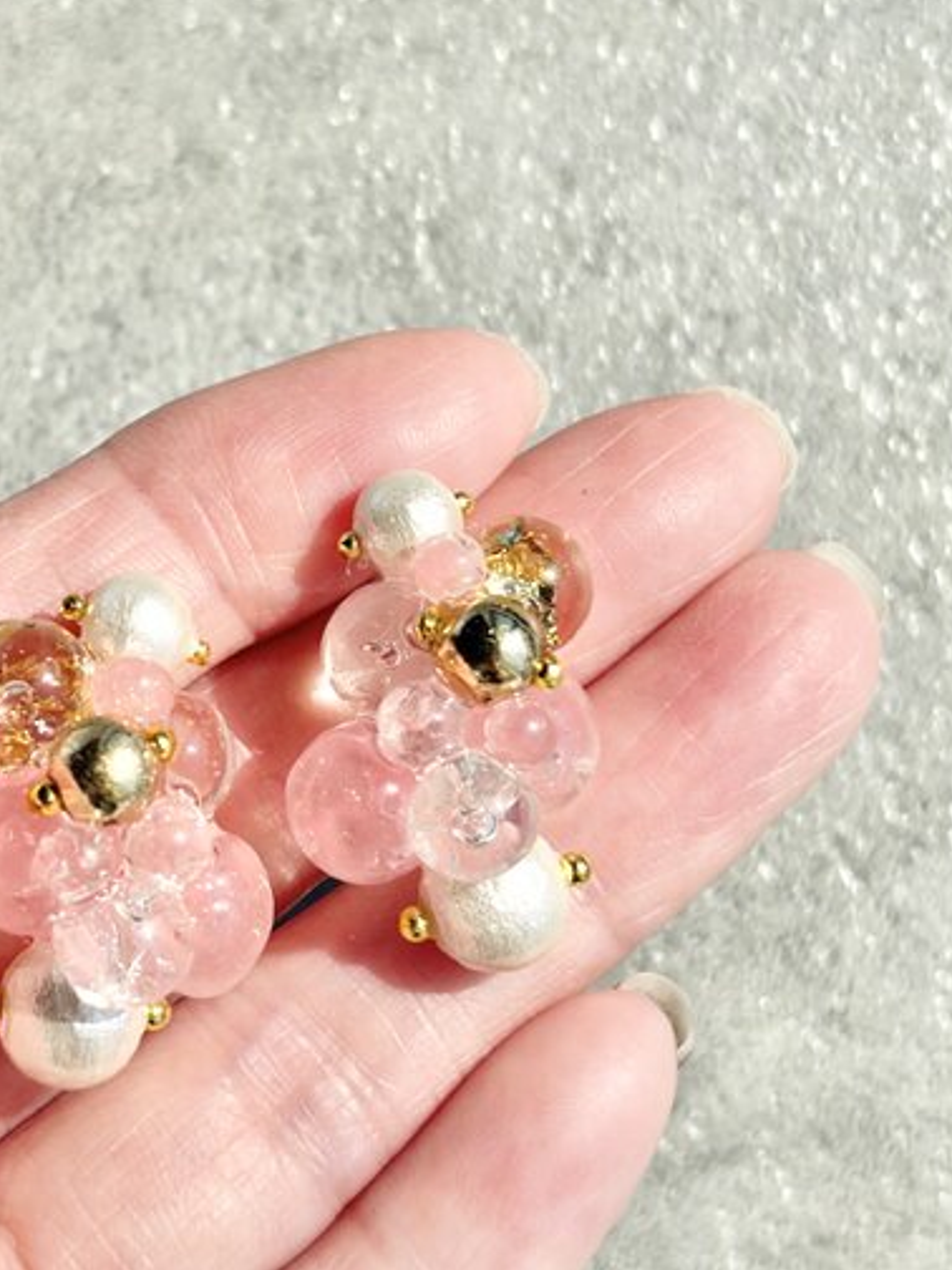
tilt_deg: -84.4
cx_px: 214
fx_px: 3227
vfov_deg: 22.2
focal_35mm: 88
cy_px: 576
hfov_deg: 16.7
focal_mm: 5.96
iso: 32
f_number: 1.6
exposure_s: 1/5814
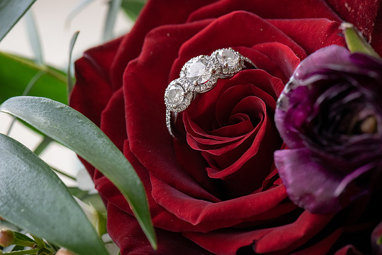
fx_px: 1672
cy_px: 128
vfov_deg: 8.7
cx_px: 191
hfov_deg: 13.0
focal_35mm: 158
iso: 1250
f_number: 10
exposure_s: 1/80
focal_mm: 105
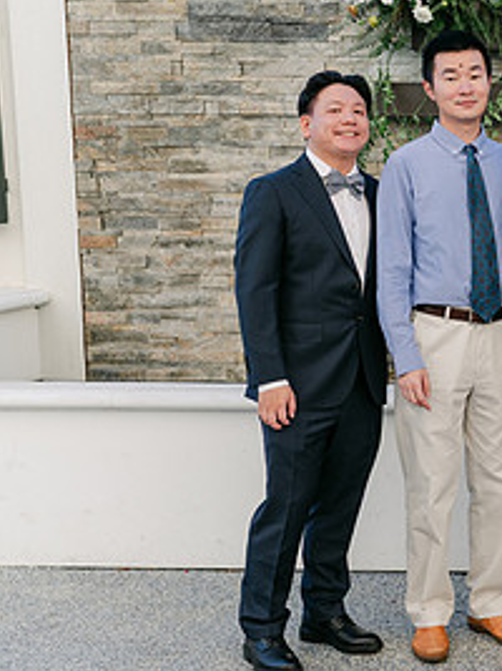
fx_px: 1413
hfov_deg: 18.6
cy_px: 374
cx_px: 668
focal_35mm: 73
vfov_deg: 26.7
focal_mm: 35
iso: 100
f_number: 4
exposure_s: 1/640
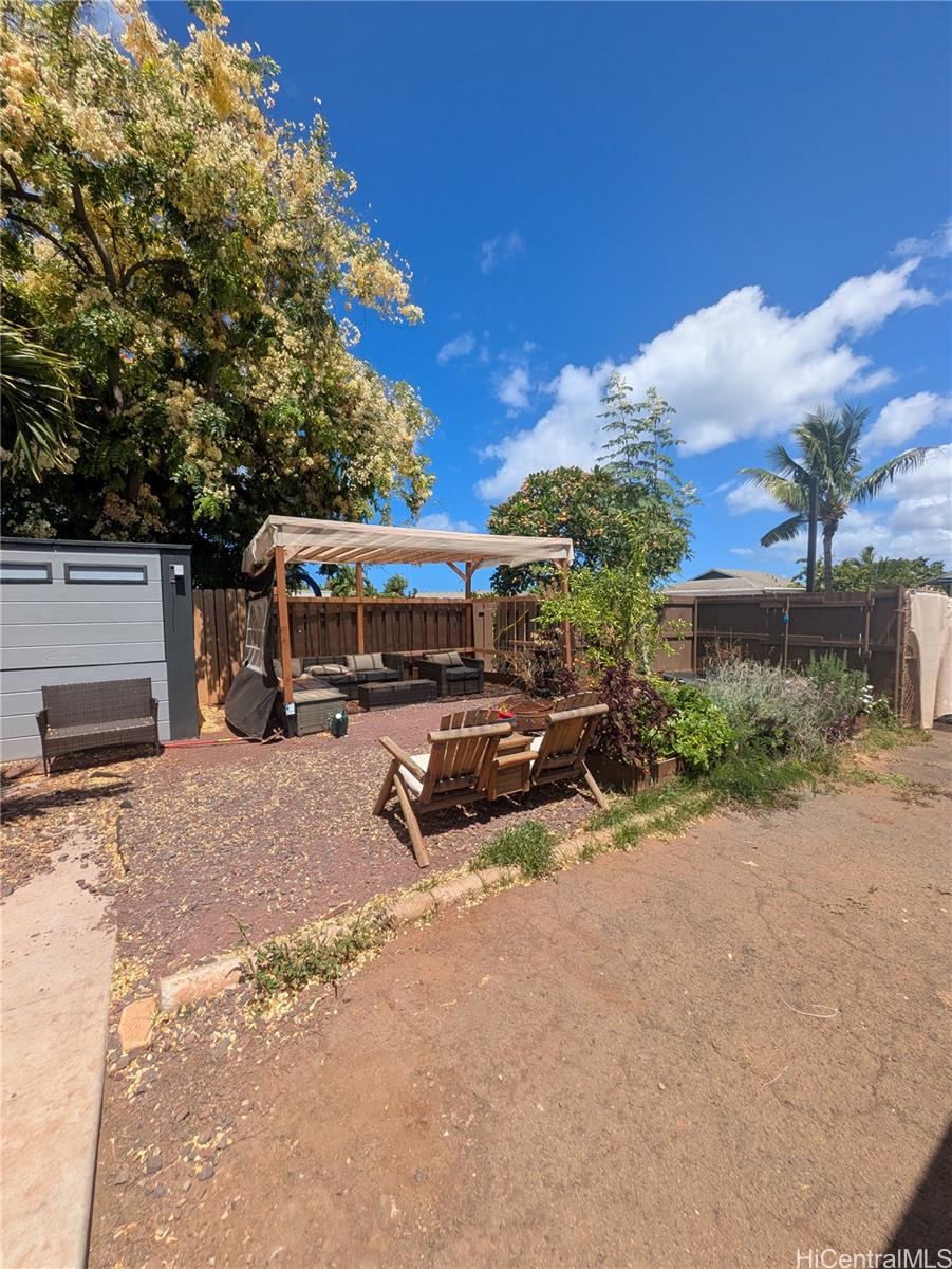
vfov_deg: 102.0
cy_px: 634
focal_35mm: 14
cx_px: 476
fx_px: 513
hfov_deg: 85.7
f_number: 2.2
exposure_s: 1/1718
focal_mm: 1.83
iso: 42
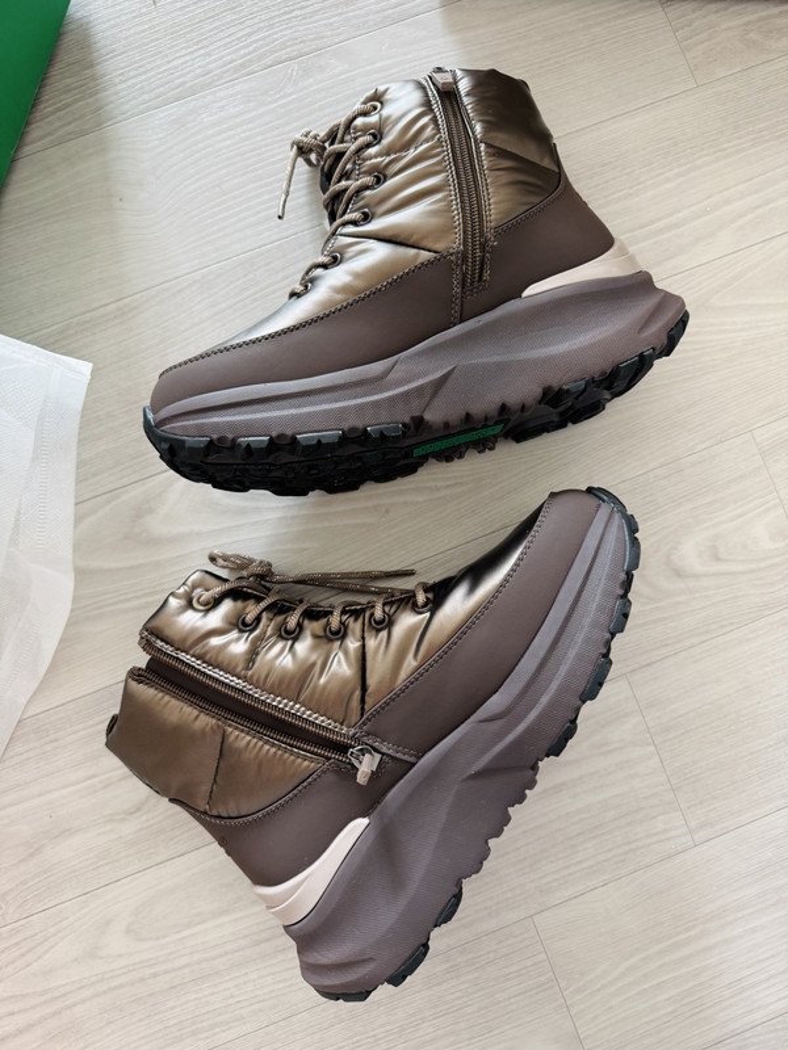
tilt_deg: -85.9
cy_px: 525
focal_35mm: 24
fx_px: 728
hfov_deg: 56.8
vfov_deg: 71.6
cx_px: 394
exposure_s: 1/60
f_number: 1.78
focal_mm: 6.76
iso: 125
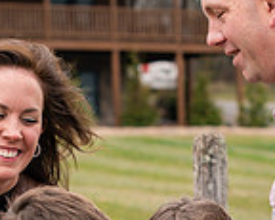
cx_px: 103
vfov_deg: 4.8
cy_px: 208
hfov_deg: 6.0
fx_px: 2611
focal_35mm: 321
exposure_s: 1/320
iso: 320
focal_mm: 85
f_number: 5
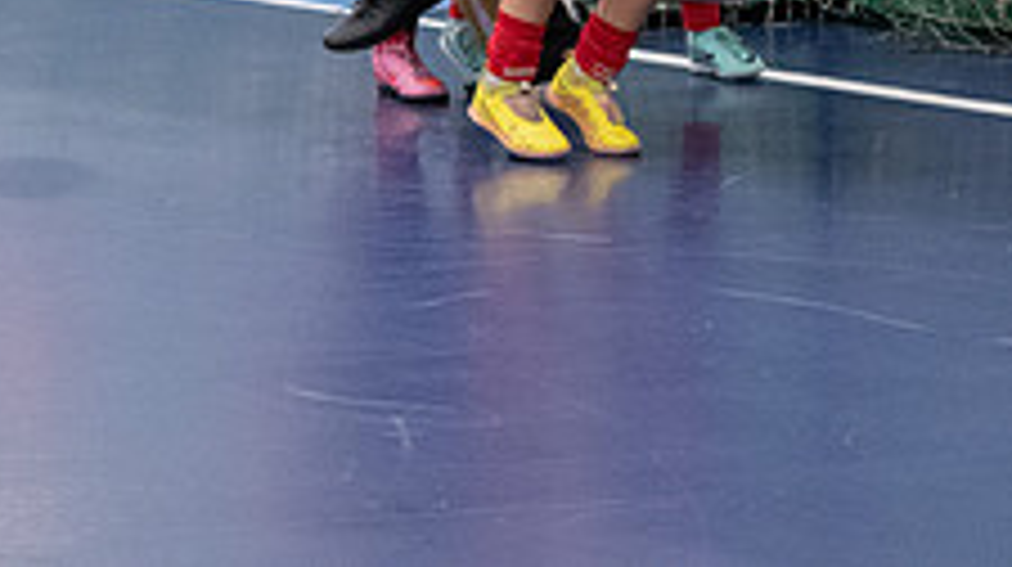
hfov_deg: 7.5
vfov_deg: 4.2
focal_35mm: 286
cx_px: 765
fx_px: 7666
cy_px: -299
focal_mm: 70
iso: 6400
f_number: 3.2
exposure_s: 1/640
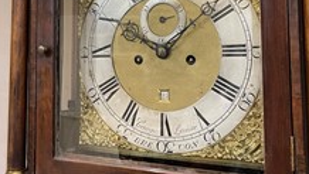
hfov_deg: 41.2
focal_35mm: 50
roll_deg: -0.9
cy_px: 4
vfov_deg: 23.1
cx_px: 136
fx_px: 410
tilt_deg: +6.0
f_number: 1.6
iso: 200
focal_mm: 5.1
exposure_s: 1/50
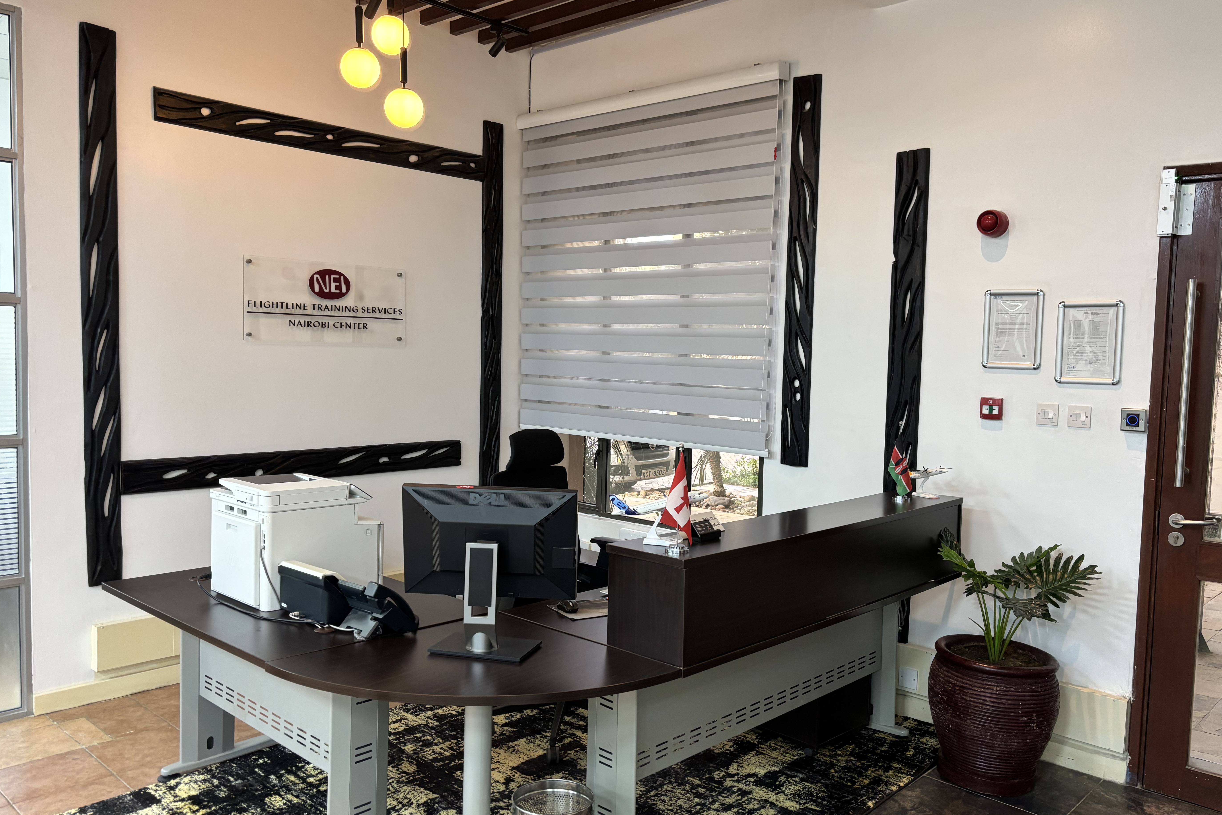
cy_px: 409
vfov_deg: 46.4
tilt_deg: -3.8
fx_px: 950
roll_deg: -1.8
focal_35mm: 28
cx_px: 627
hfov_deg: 65.5
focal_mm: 5.96
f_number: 1.6
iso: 160
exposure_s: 1/50
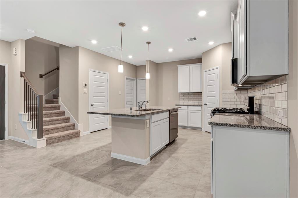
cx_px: 149
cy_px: 99
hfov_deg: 92.5
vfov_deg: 69.6
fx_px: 143
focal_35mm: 17
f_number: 8
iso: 200
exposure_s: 1/13
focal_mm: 11.5
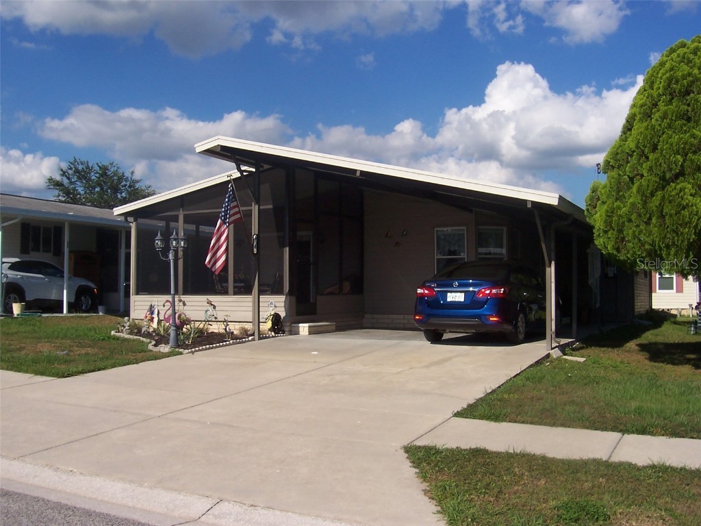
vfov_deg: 38.7
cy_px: 263
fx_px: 749
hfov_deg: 50.1
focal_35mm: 37
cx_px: 350
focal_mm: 5.6
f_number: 5.6
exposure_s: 1/750
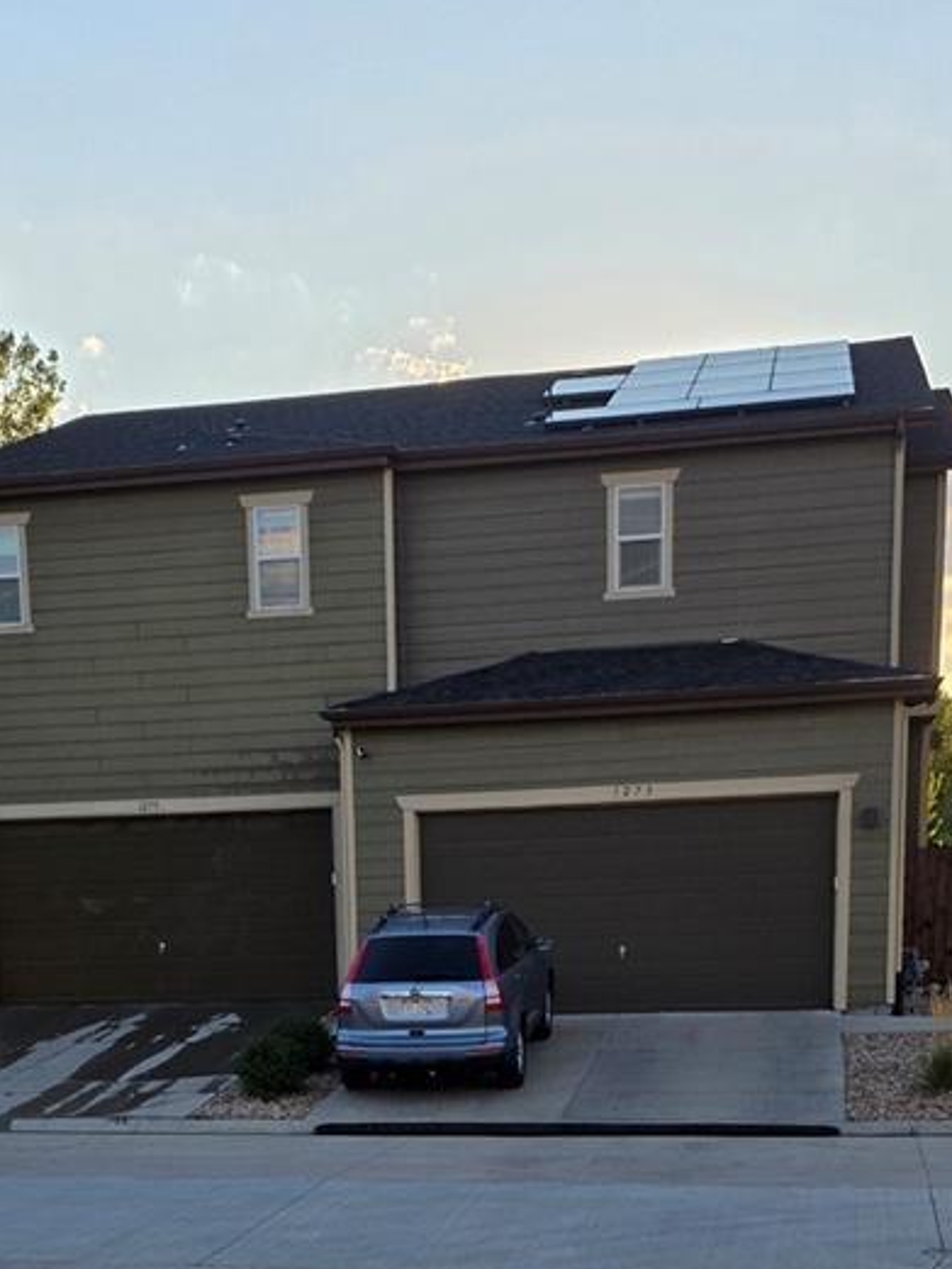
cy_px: 1306
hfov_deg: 27.4
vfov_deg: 32.8
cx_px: 353
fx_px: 1943
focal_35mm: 53
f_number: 1.7
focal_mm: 6.3
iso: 80
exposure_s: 1/4766
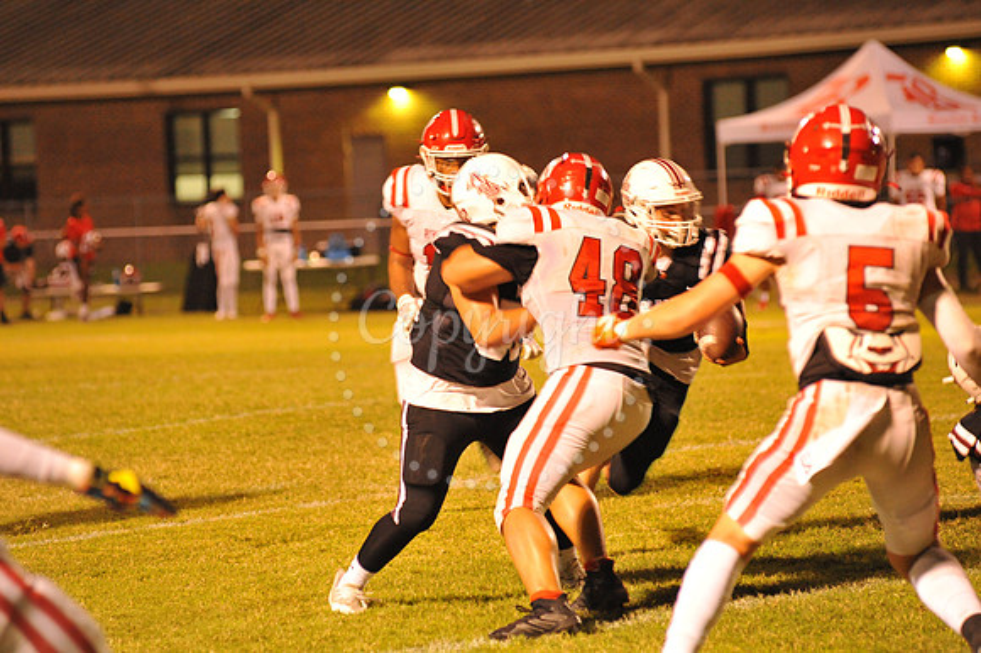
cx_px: 490
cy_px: 326
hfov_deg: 10.3
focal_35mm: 200
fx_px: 5447
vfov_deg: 6.9
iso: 5000
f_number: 5
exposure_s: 1/160
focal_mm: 200
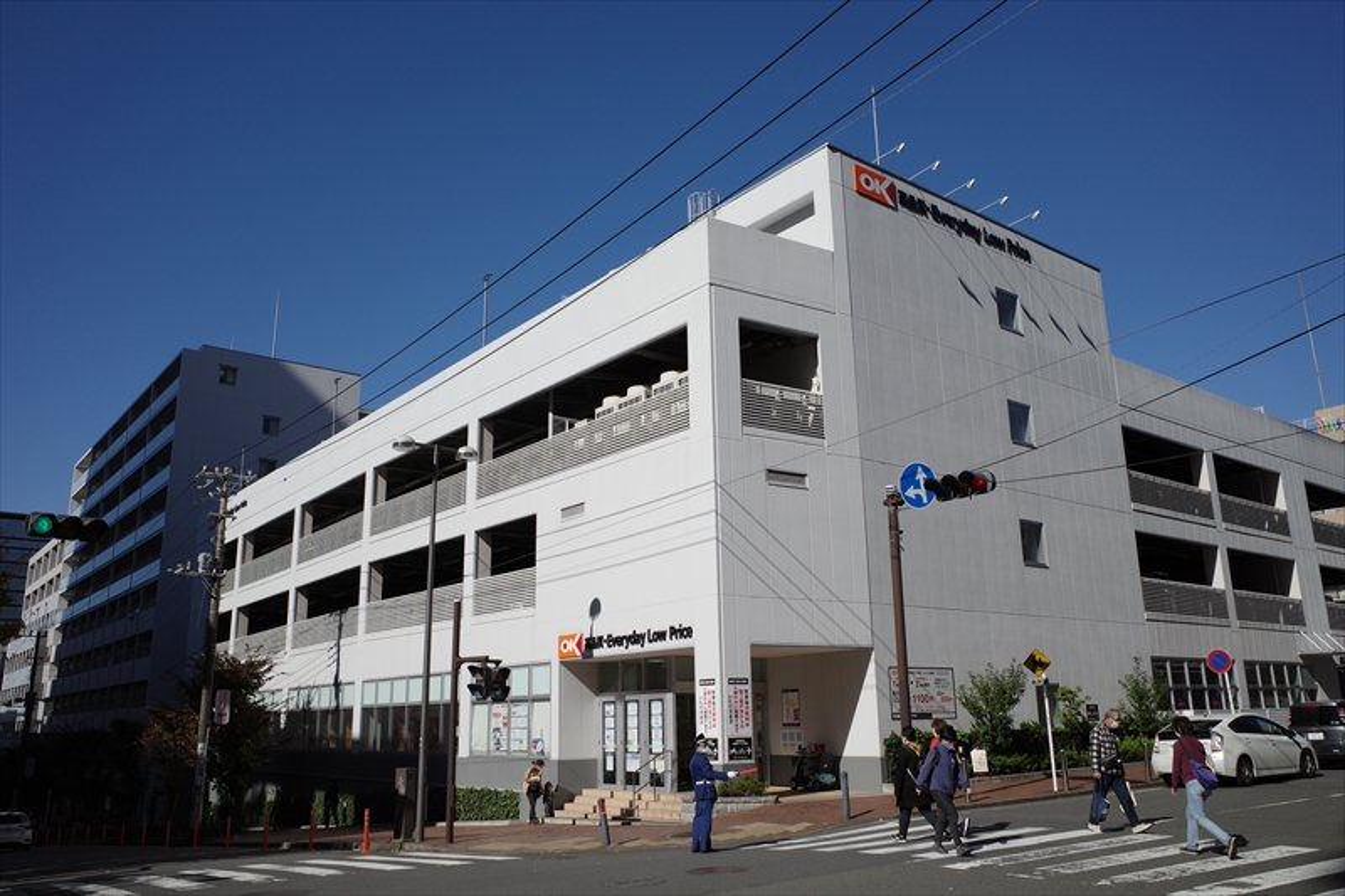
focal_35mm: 28
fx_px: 1046
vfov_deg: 46.4
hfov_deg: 65.5
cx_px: 672
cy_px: 448
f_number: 5
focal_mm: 18.3
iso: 200
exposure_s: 1/1600
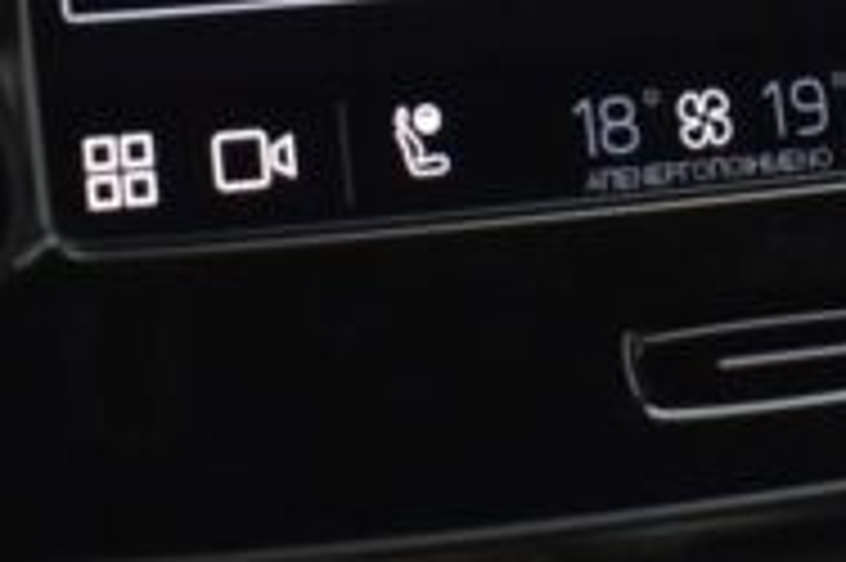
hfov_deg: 14.0
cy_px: -549
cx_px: 464
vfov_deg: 8.8
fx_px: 3451
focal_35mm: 147
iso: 1600
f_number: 3.5
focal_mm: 18
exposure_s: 1/125
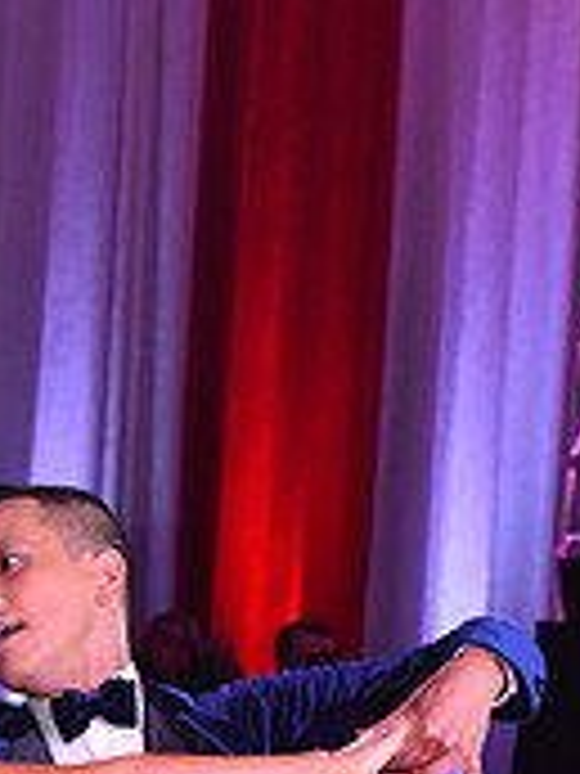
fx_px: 5652
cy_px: 1152
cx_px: -187
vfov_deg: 7.7
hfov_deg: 5.8
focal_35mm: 253
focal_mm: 78
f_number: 6.3
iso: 2500
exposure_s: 1/320
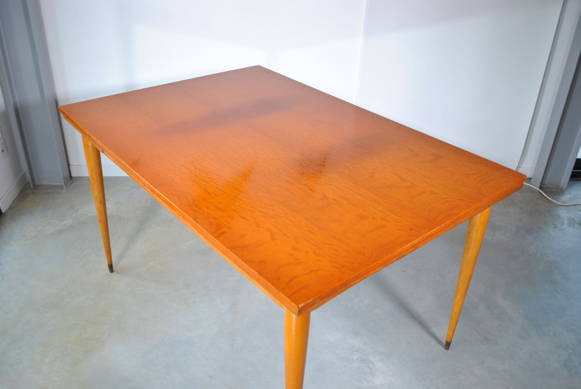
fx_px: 533
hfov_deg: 57.2
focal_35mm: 33
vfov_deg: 40.1
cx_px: 290
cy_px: 194
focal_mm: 22
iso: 100
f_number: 4
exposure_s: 1/13
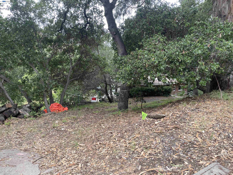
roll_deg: -3.7
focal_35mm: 26
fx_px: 175
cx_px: 116
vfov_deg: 53.1
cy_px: 88
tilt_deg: -7.5
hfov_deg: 67.3
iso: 32
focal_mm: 4.2
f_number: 1.6
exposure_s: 1/312
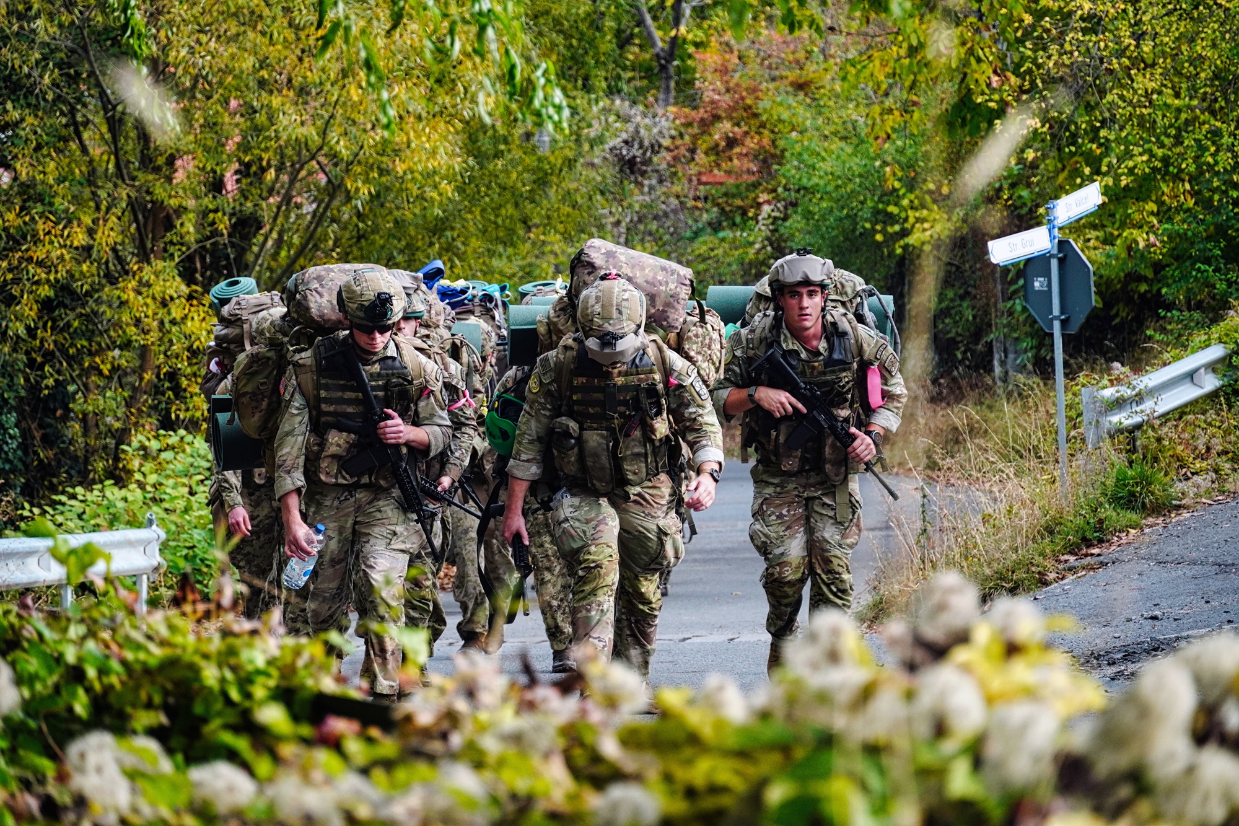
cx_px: 620
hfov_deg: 12.9
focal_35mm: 159
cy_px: 413
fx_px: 5471
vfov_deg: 8.6
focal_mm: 106
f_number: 5.6
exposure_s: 1/640
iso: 1000
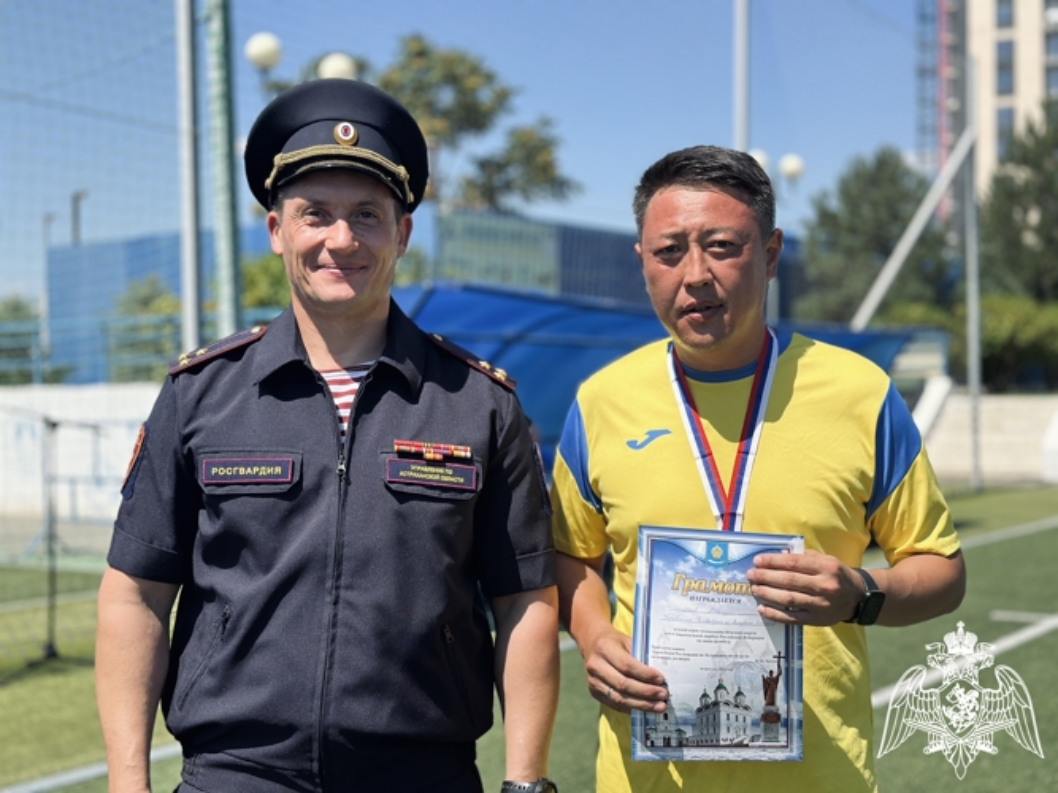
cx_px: 529
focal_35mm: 48
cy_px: 396
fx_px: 1467
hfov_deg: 39.7
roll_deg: +0.6
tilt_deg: -0.2
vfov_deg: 30.3
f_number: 1.78
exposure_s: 1/4367
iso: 100
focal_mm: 6.86
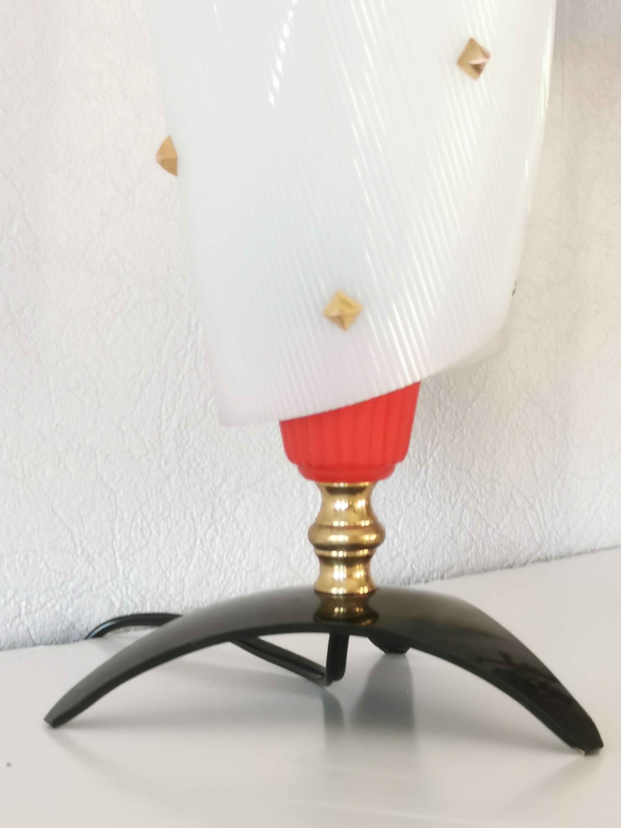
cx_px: 310
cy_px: 414
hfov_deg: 16.6
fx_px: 2129
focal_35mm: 89
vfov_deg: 22.0
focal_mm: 5.58
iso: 200
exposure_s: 1/100
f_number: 1.8
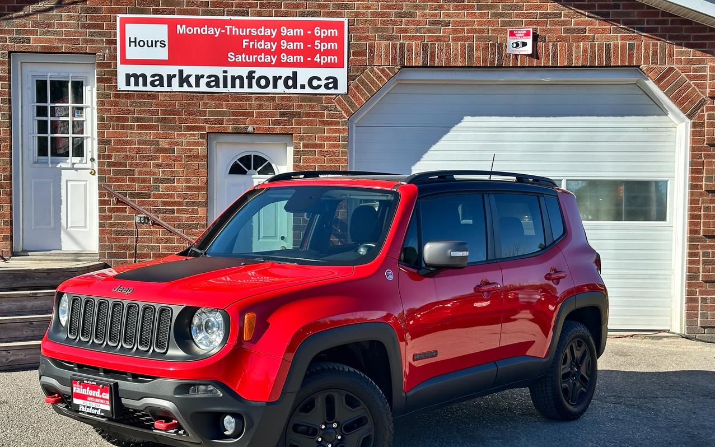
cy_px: 262
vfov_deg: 25.3
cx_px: 357
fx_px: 994
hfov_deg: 39.6
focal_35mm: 51
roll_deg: -0.2
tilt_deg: -3.4
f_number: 1.78
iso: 64
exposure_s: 1/1848
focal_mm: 6.86
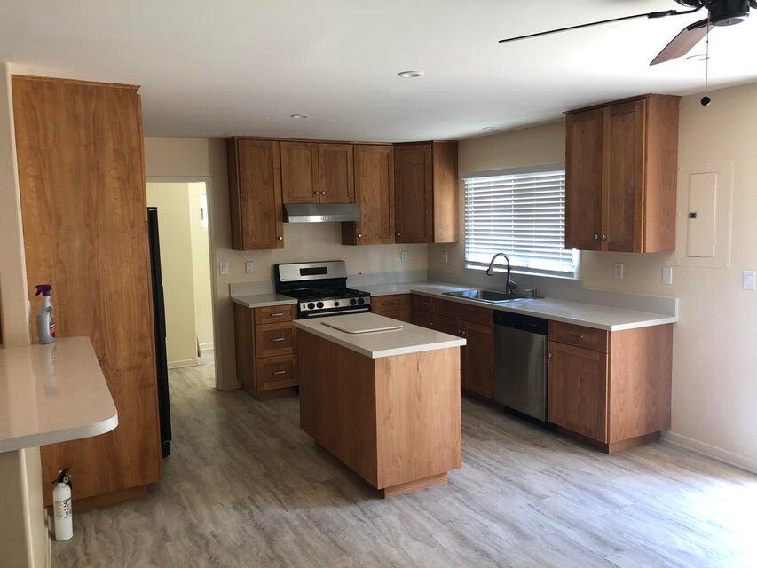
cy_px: 284
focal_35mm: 28
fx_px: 612
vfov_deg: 49.8
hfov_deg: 63.4
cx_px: 378
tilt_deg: -5.0
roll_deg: +1.7
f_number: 1.8
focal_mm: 3.99
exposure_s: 1/24
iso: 32
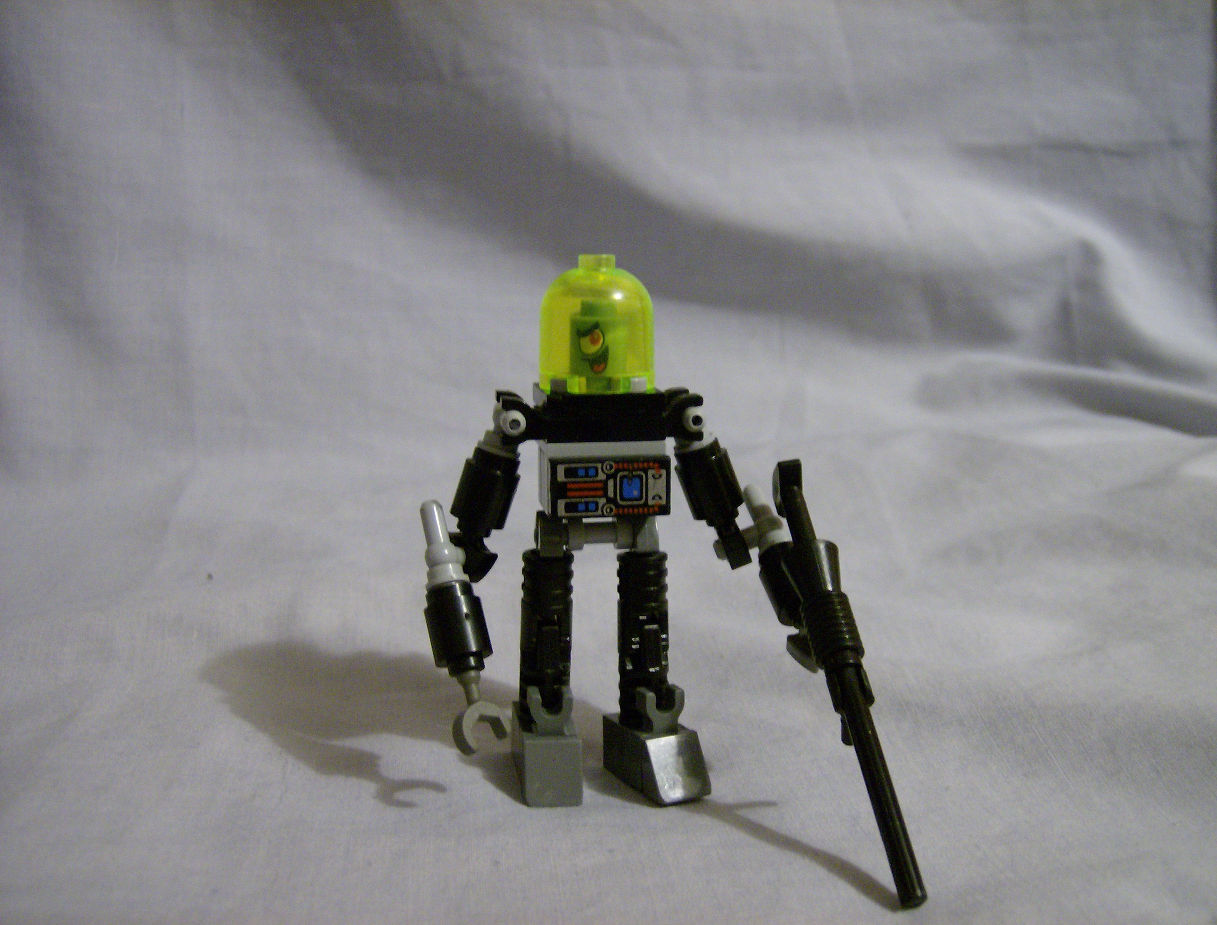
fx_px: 1272
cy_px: 462
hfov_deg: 51.1
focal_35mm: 36
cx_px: 608
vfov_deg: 40.0
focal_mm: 6
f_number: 2.8
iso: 200
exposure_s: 1/10.7
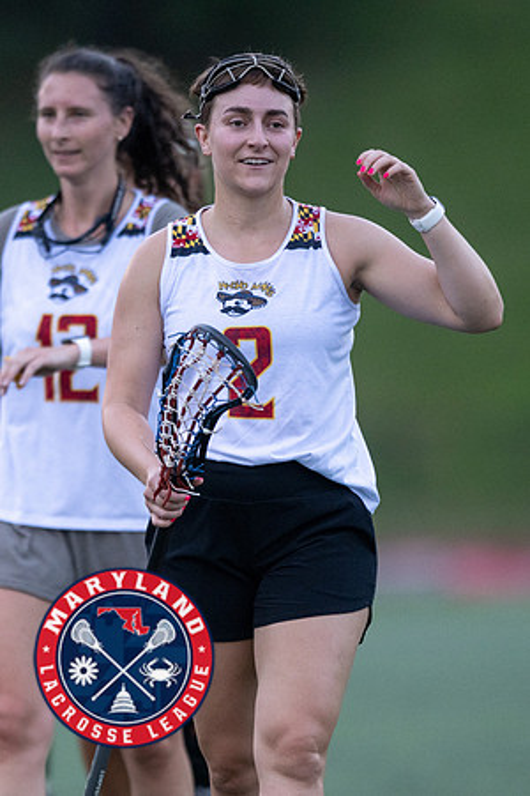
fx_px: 16152
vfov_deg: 2.8
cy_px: 424
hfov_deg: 1.9
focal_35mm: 731
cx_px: 177
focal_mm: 400
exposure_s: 1/1000
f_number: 2.8
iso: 2200
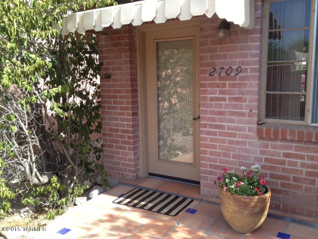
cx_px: 159
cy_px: 120
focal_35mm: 35
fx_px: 322
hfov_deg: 52.6
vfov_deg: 40.7
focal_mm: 4.28
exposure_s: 1/536
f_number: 2.4
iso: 64
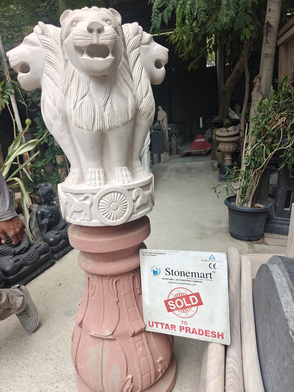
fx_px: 260
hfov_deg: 58.9
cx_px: 147
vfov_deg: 73.9
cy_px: 196
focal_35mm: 23
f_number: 1.6
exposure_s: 1/157
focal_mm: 6.06
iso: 50
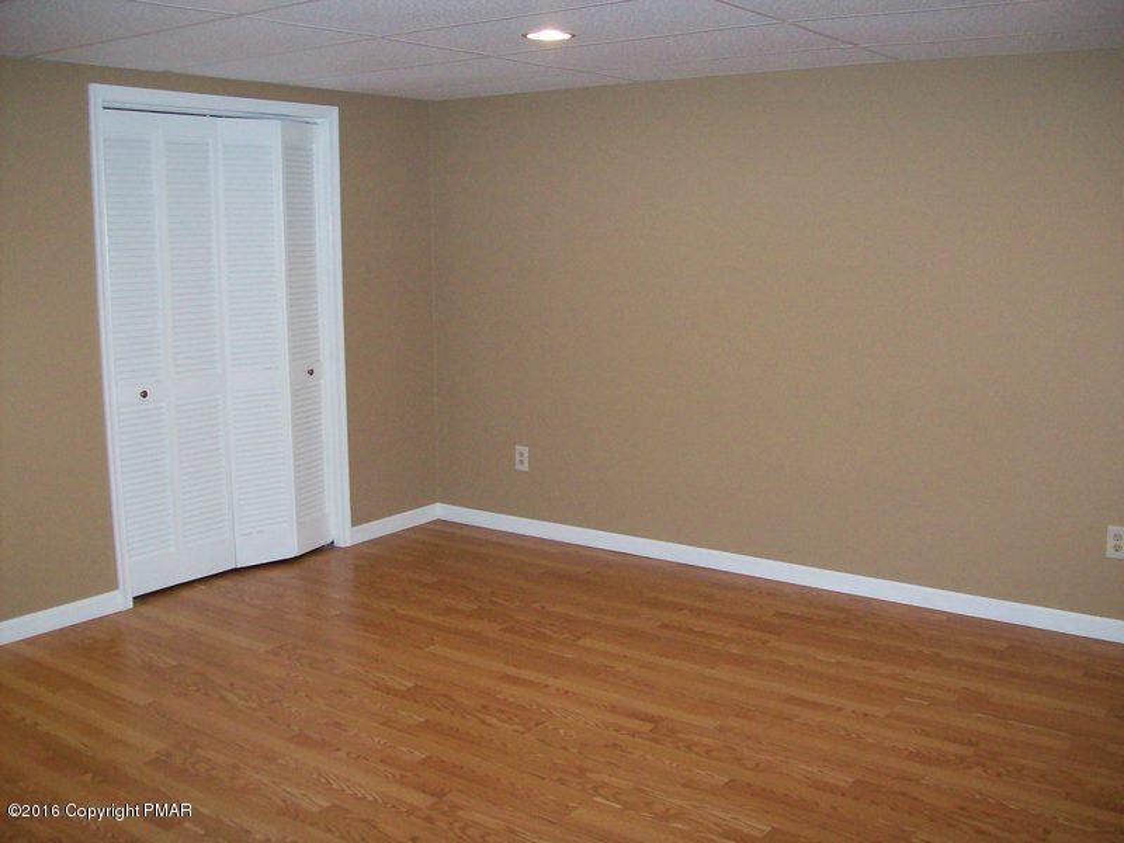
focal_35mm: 36
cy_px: 422
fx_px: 1169
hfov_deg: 51.4
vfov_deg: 39.7
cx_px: 562
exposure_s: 1/64
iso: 200
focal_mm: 6
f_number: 2.7
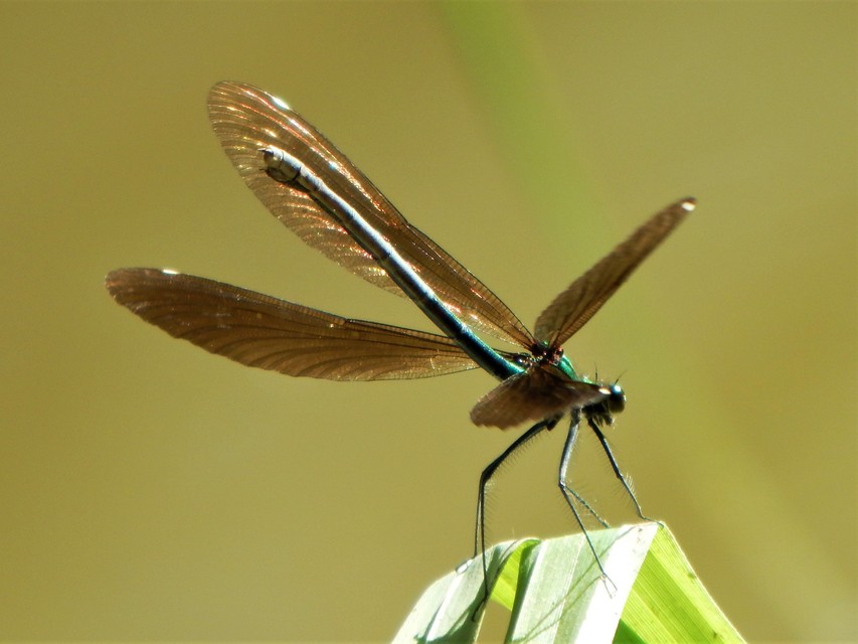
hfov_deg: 2.6
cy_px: 322
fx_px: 18964
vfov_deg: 1.9
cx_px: 429
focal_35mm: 765
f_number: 5.9
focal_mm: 136
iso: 125
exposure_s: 1/160
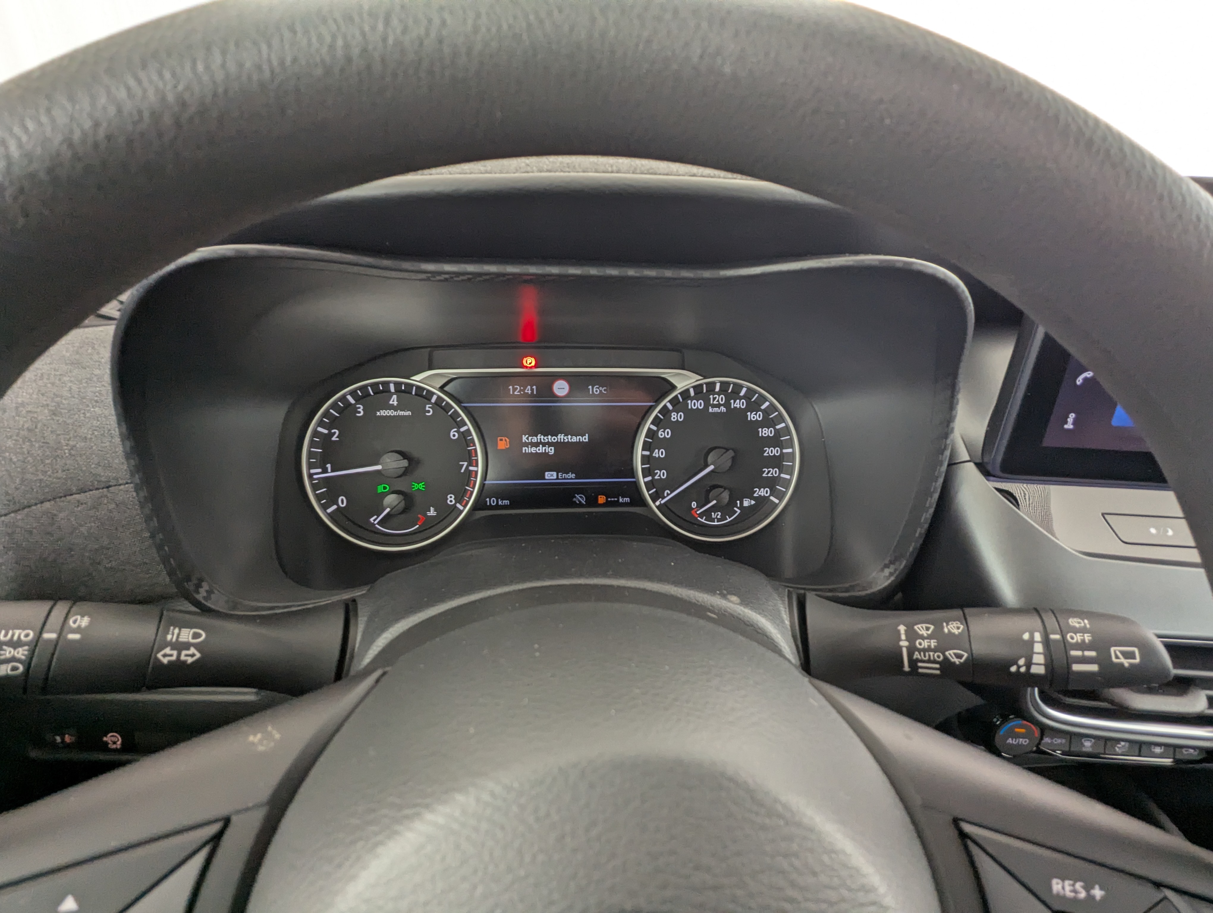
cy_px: 456
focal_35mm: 16
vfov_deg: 78.2
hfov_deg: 94.4
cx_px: 606
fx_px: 561
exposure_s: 1/41.8
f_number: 2.2
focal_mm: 2.35
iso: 153
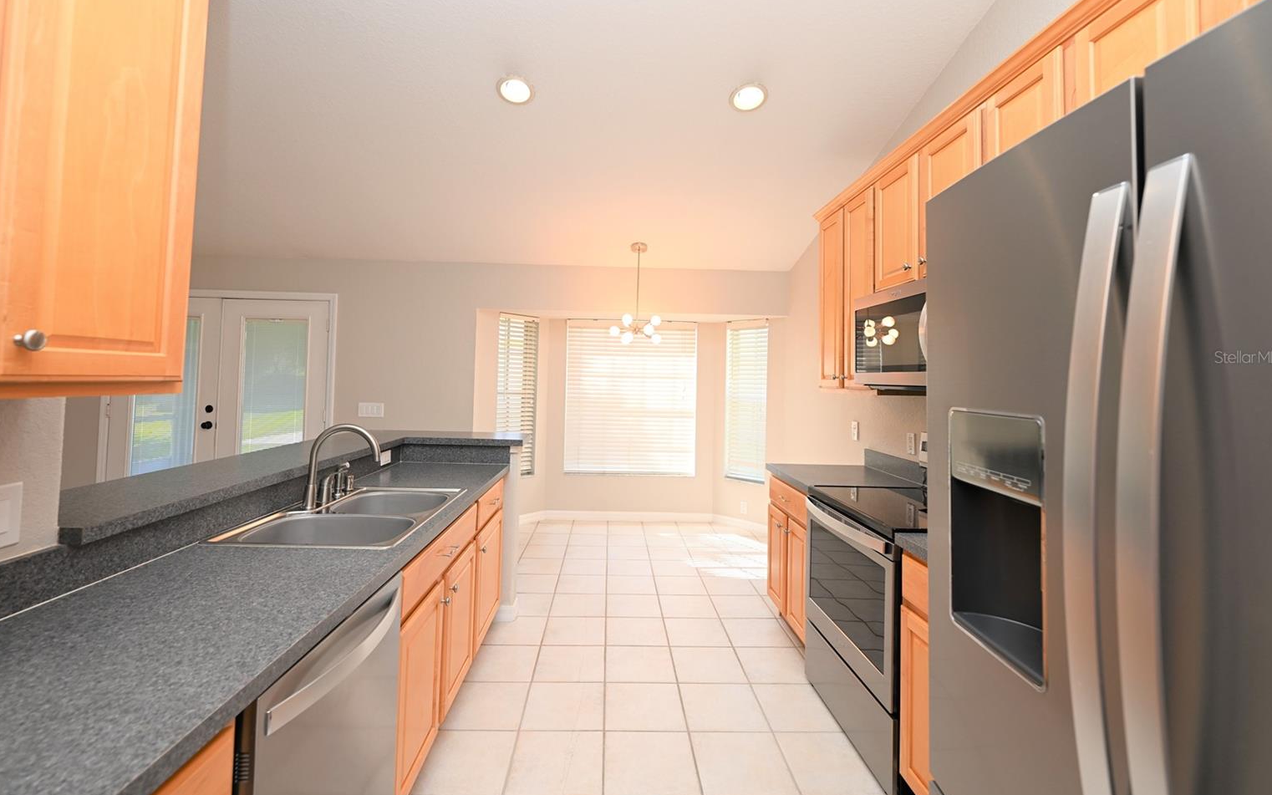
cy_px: 357
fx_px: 520
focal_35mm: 15
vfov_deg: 74.6
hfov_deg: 101.4
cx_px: 620
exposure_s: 1/100
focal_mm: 14
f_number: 5
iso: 200
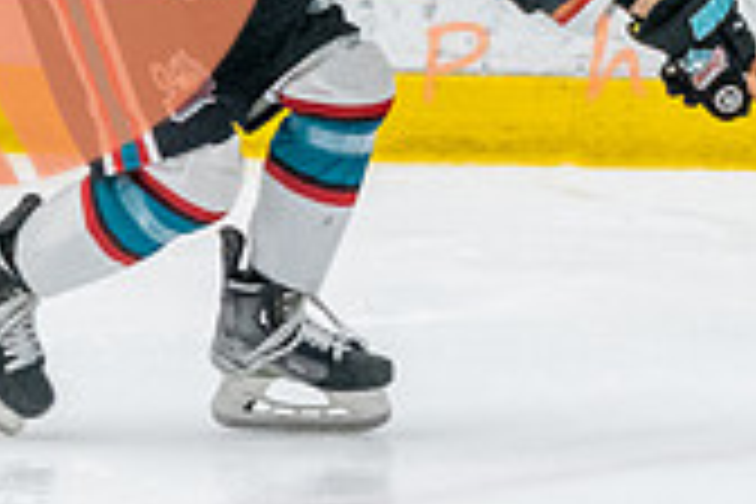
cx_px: 1400
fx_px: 15623
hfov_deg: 2.8
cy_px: -53
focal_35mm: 744
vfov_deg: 1.8
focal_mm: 120
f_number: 2.8
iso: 4000
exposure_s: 1/800
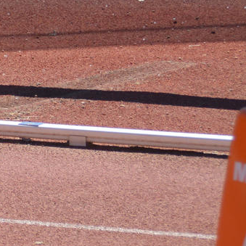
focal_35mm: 462
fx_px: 3715
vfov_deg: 3.8
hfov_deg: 3.7
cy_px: -17
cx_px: -496
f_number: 6.3
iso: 400
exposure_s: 1/1600
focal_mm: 60
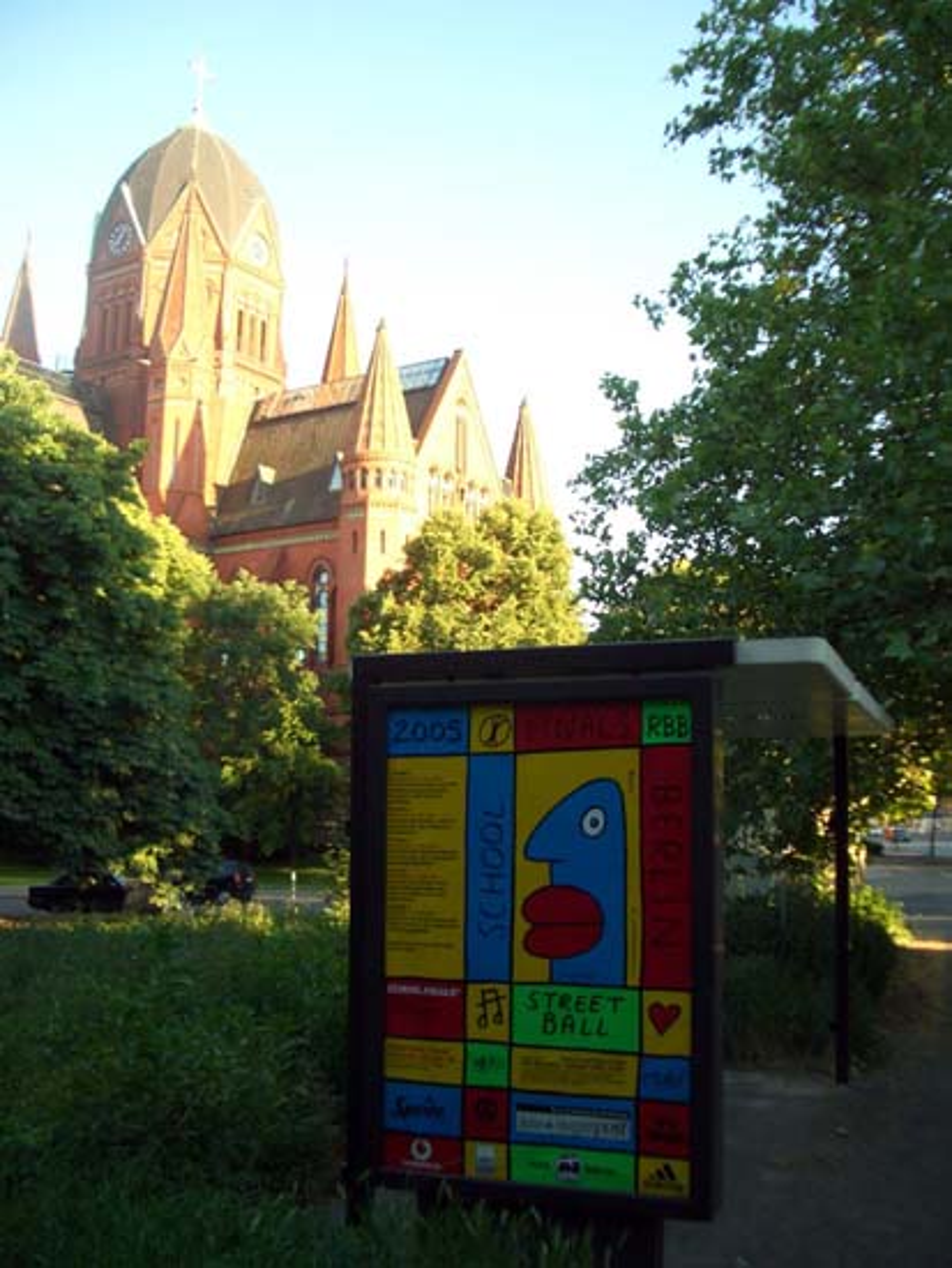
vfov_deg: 52.6
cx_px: 476
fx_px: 1282
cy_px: 634
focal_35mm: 35
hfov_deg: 40.7
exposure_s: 1/125
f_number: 2.6
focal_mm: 5.8
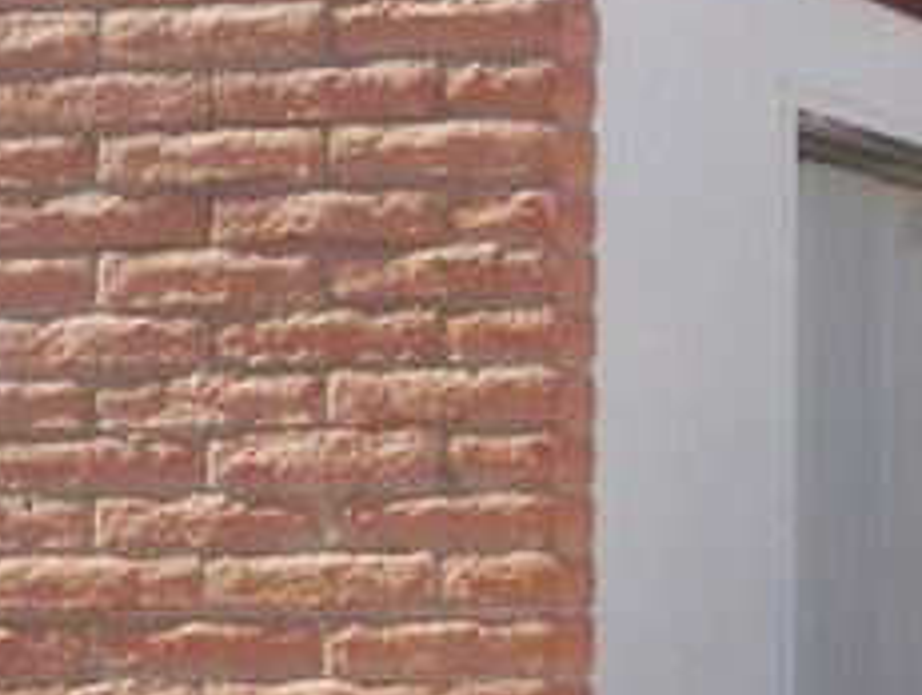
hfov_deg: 9.1
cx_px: 1038
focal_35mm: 216
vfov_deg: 6.9
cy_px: 607
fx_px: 5762
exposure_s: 1/1000
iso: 125
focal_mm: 8.9
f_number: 4
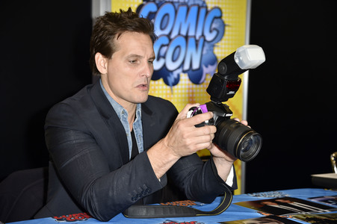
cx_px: 168
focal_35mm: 70
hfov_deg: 28.9
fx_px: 655
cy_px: 112
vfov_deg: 19.4
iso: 400
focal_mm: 70
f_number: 4.5
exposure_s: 1/160
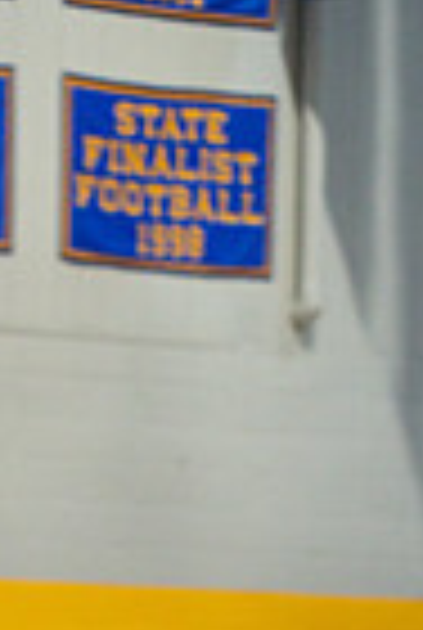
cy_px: 1008
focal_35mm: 359
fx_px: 6296
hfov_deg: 3.8
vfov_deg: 5.7
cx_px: -234
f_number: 4
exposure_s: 1/500
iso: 4000
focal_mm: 112
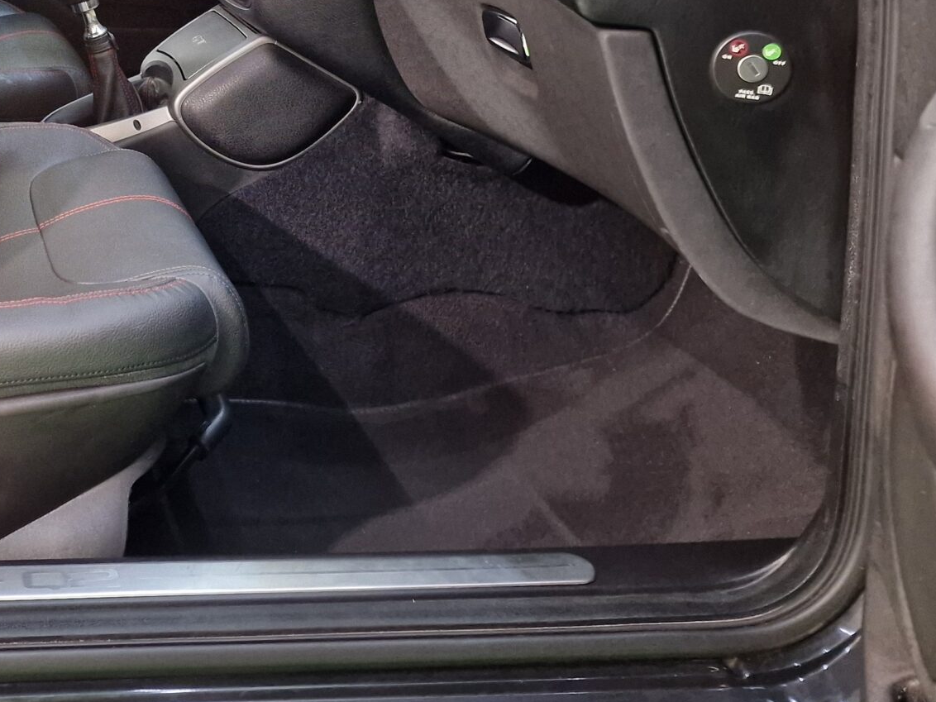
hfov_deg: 33.5
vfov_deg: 26.3
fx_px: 1406
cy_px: -22
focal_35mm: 52
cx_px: -12
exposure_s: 1/50
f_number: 1.8
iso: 400
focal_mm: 6.4
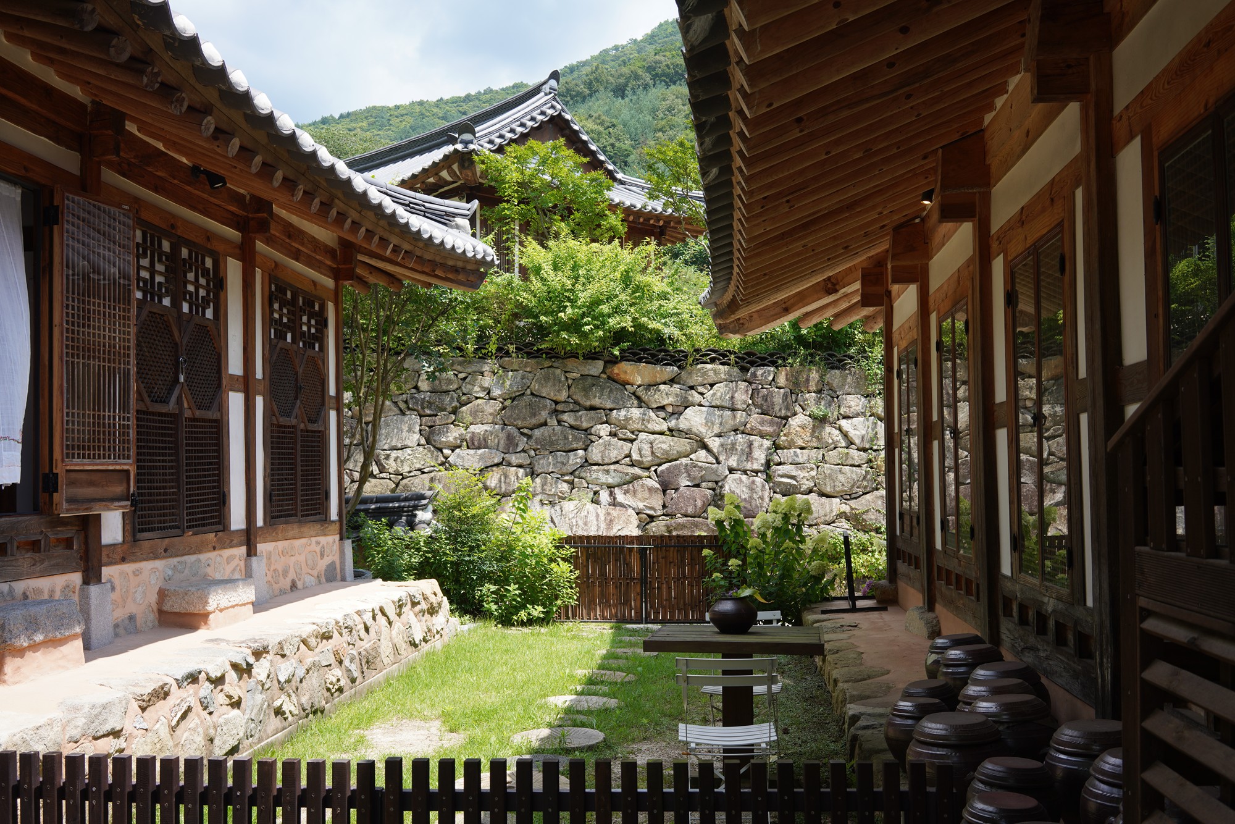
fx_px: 1201
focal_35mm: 35
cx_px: 618
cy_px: 412
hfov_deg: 54.4
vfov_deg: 37.9
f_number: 8
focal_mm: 35
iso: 100
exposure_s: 1/100
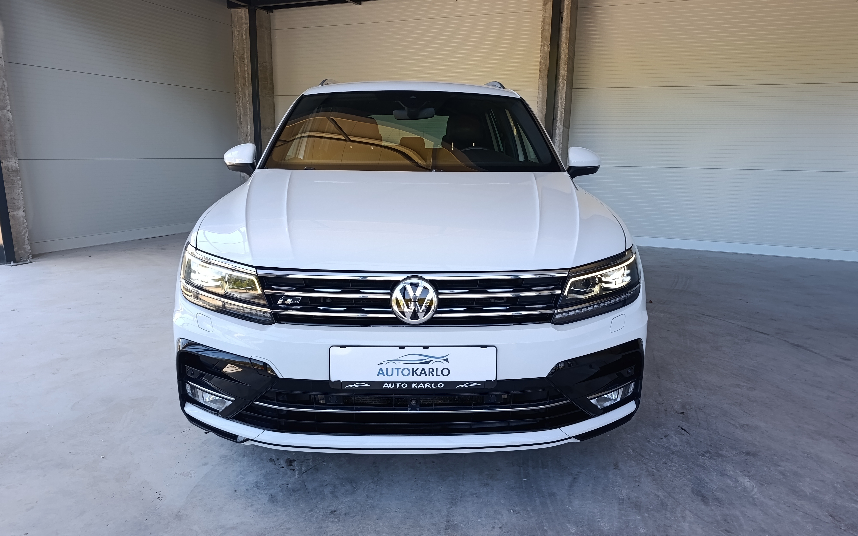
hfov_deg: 72.5
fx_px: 585
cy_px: 302
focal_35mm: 25
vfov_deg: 49.2
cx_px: 428
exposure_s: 1/100
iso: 160
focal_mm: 6.11
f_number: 1.7
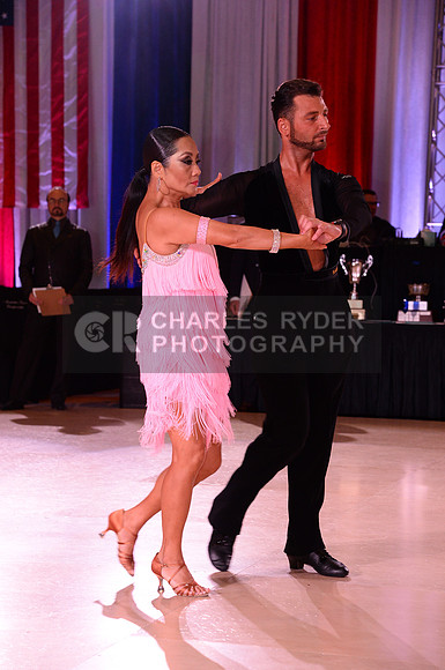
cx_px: 222
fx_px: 1953
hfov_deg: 13.0
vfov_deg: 19.5
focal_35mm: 105
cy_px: 335
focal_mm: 105
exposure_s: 1/250
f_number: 6.3
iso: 2500
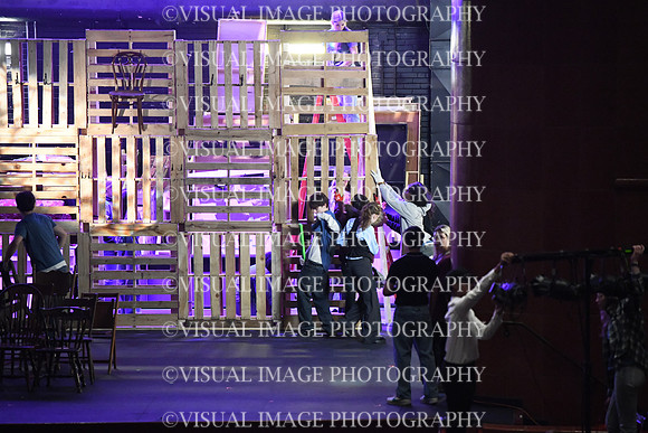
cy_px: 216
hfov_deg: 10.3
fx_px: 3601
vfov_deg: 6.9
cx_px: 324
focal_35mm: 200
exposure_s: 1/250
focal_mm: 200
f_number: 2.8
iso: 12800
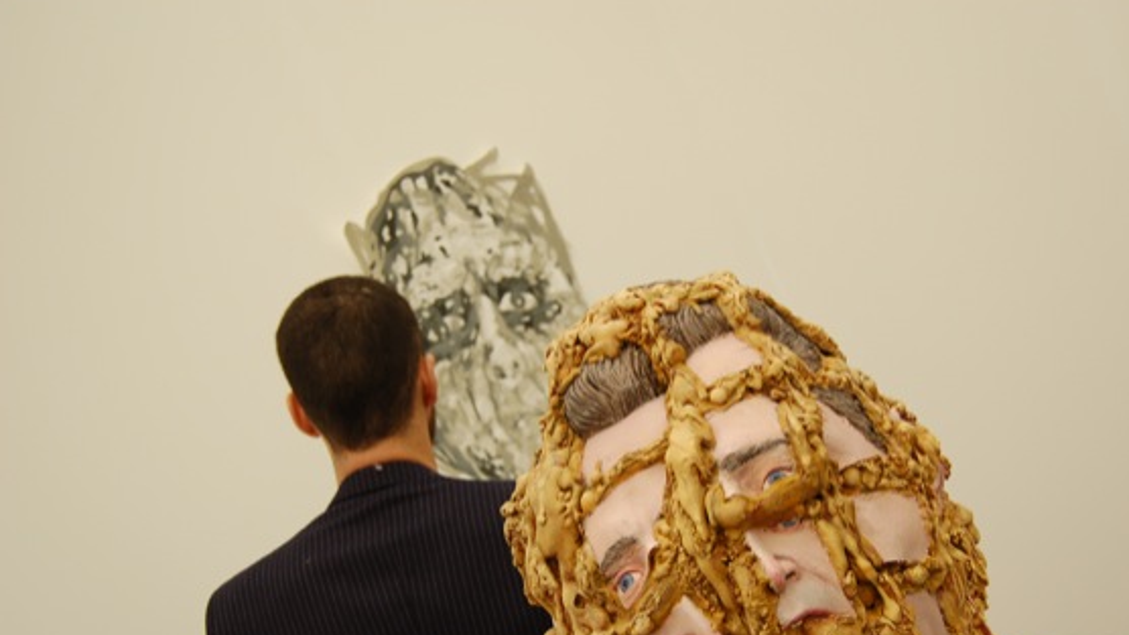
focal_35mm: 47
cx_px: 634
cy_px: 413
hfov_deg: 43.6
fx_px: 1407
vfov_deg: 25.3
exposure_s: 1/50
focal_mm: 26
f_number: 4
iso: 200
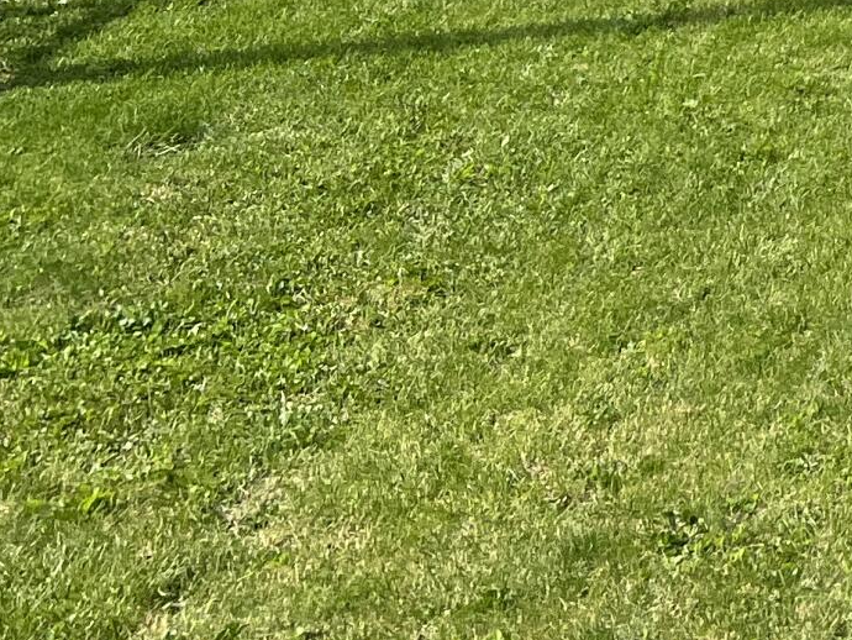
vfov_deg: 11.6
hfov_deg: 15.0
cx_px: 1551
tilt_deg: +1.3
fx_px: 2782
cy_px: -701
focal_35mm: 113
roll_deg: -0.9
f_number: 1.5
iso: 50
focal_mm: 5.7
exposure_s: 1/4444
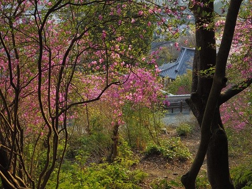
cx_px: 126
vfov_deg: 38.7
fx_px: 269
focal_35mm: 37
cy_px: 94
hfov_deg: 50.1
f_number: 4.5
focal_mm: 6.8
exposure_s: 1/320
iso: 250
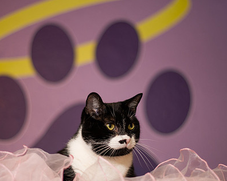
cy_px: 95
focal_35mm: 83
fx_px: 558
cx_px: 111
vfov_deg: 18.5
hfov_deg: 23.0
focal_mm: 50
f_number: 1.4
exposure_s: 1/250
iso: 280
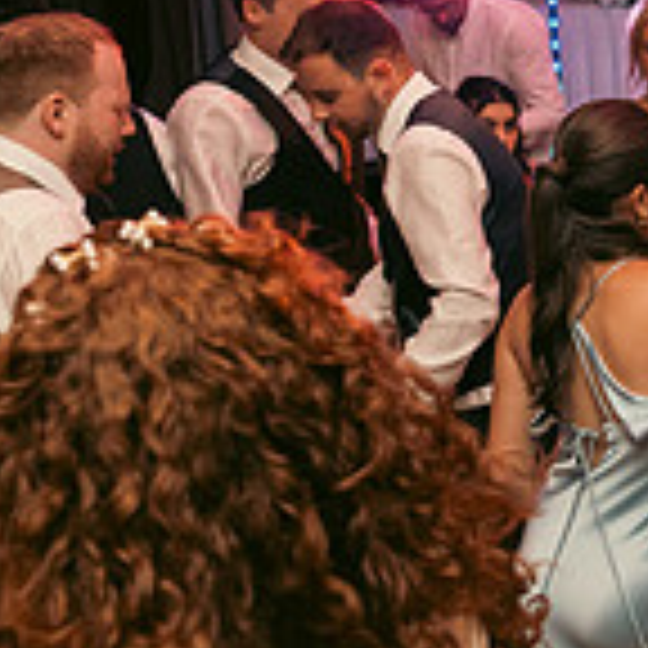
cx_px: 927
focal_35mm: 82
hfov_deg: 19.0
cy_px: 340
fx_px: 1737
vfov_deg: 21.1
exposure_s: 1/160
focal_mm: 24
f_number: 3.5
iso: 2500
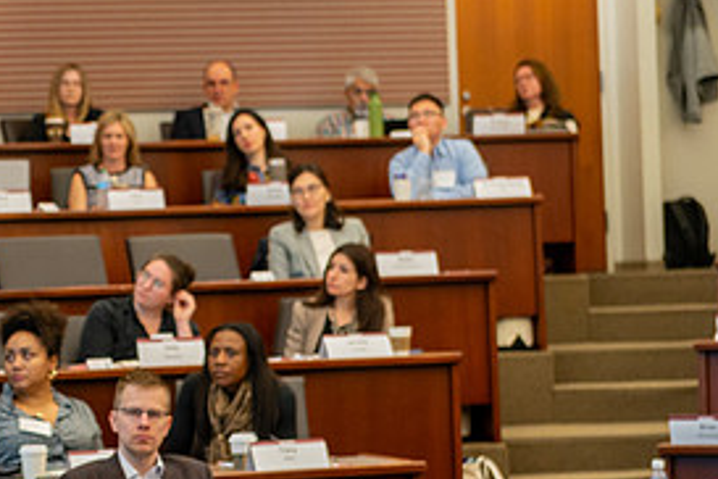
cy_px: 326
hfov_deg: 13.6
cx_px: -8
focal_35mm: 149
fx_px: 2971
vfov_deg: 9.2
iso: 1250
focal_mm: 70
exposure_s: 1/100
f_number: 4
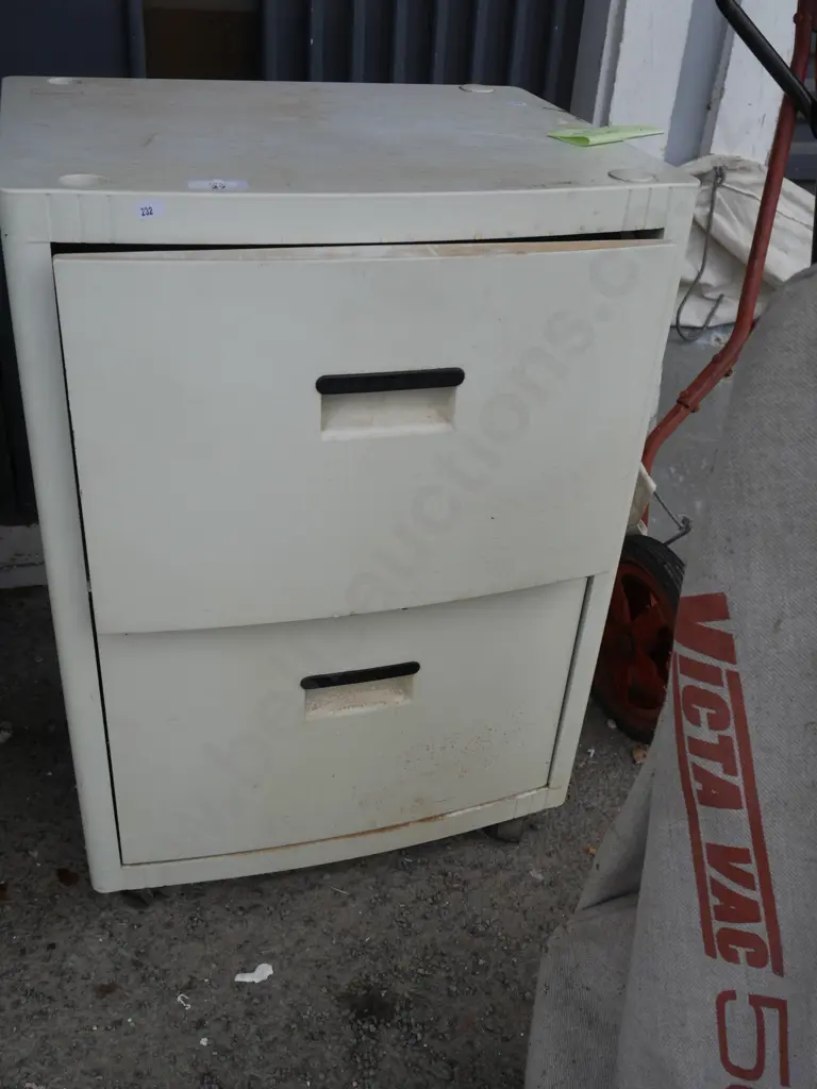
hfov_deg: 44.2
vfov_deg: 56.8
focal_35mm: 32
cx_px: 408
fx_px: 1007
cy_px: 544
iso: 200
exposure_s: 1/160
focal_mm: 16
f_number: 5
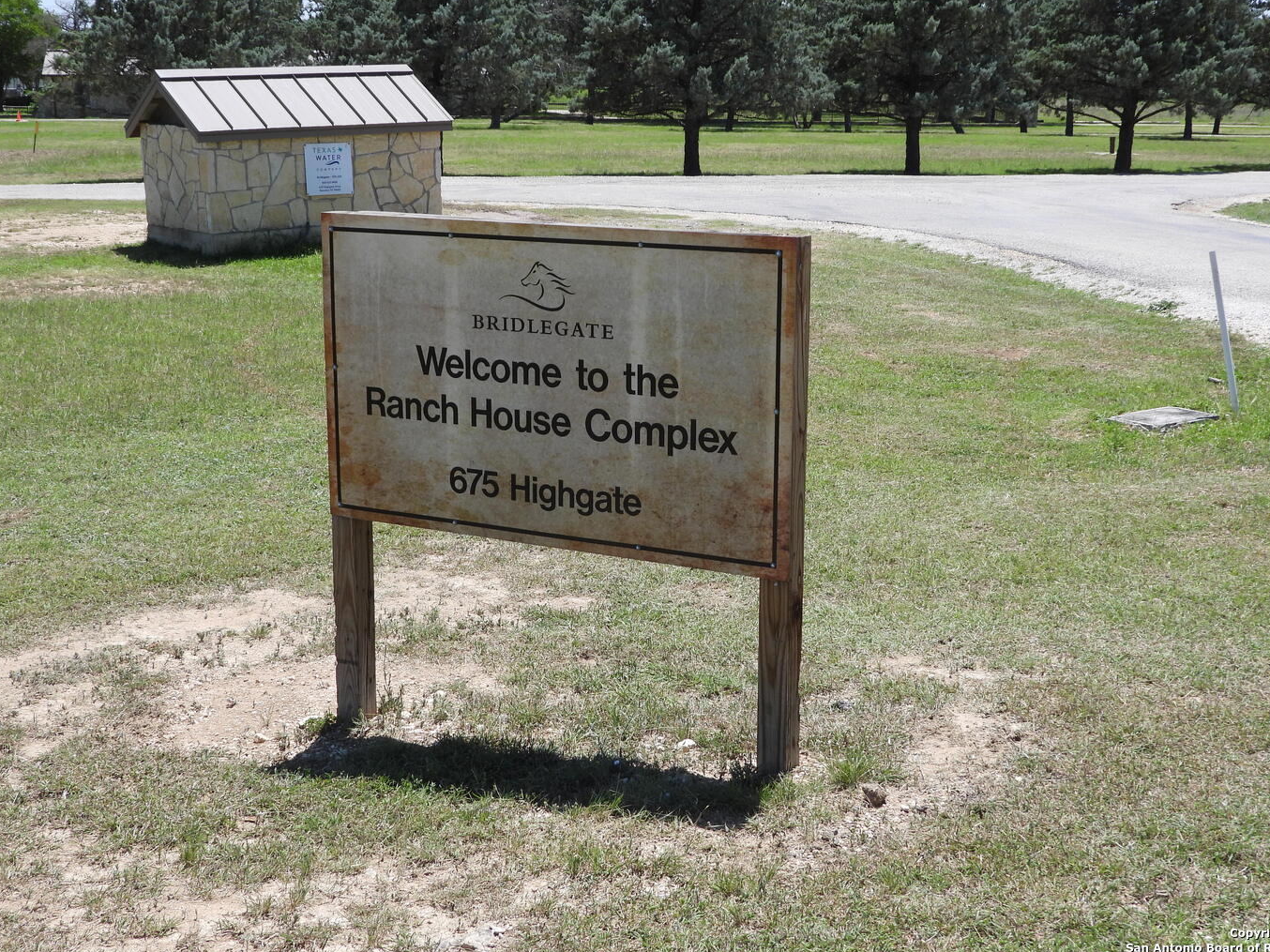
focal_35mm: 50
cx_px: 654
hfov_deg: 38.2
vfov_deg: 29.1
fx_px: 1834
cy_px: 449
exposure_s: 1/1000
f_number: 3.2
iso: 100
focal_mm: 8.5
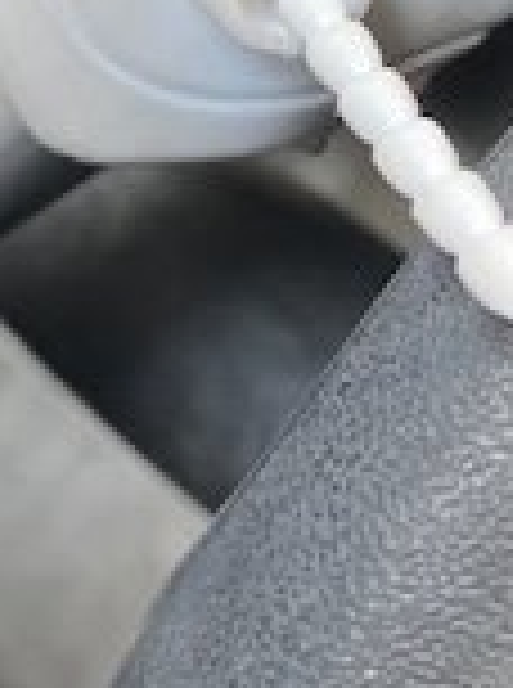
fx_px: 2163
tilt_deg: -71.2
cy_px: -58
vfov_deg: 17.5
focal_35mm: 109
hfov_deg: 13.3
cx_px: -9
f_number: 1.8
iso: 125
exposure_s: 1/121
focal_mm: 4.25
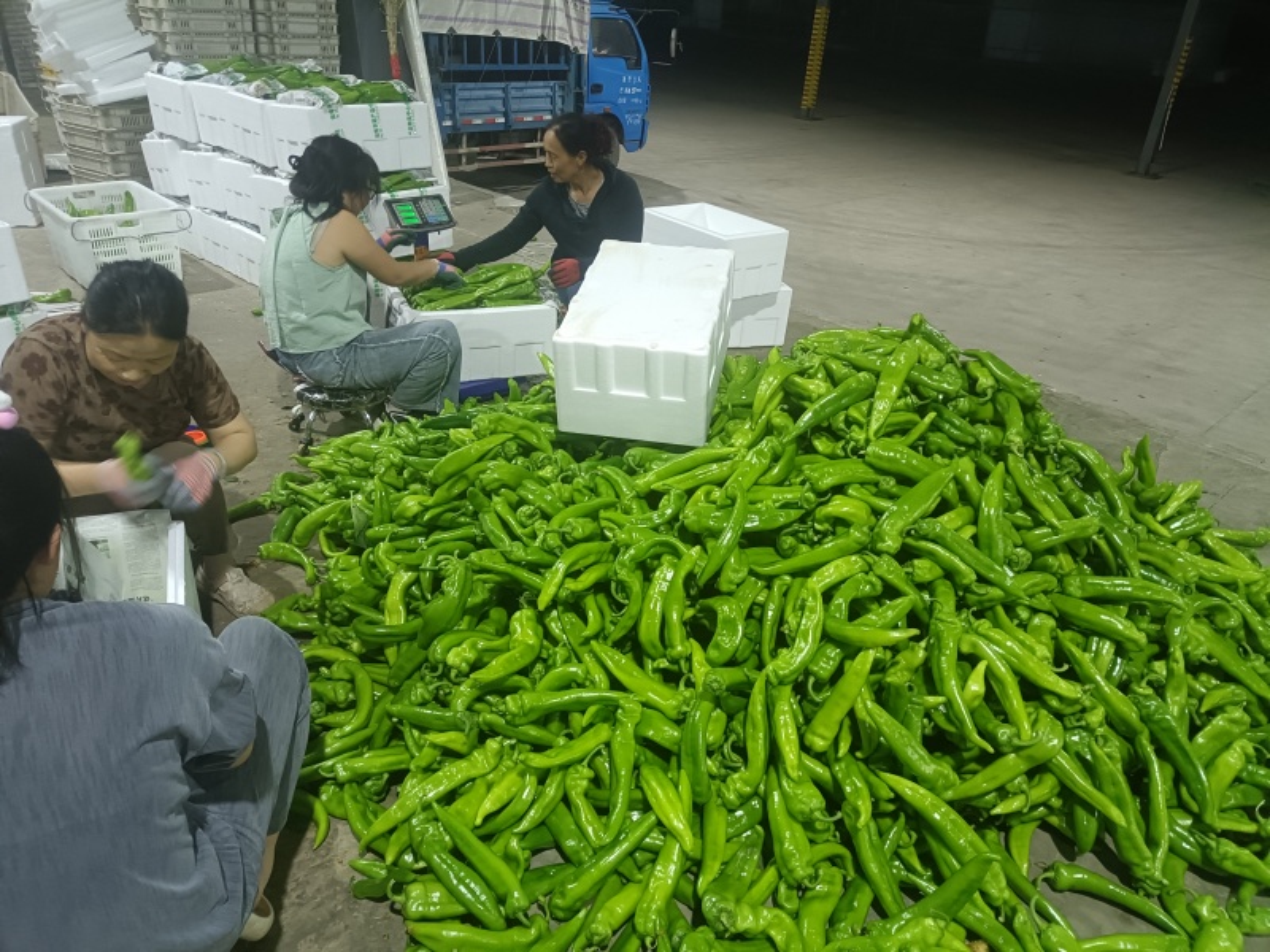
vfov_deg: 53.1
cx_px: 635
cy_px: 476
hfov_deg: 67.3
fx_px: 954
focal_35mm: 26
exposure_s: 1/33.3
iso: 1183
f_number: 1.8
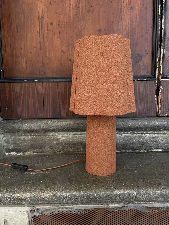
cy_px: 112
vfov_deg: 67.3
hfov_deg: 53.1
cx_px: 84
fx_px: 169
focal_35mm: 26
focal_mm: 4.2
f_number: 1.6
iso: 200
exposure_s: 1/60
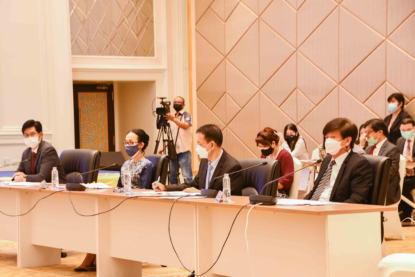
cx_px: 189
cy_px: 151
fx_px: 1256
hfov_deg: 18.8
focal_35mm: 109
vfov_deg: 12.6
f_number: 5
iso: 1000
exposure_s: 1/60
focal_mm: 62
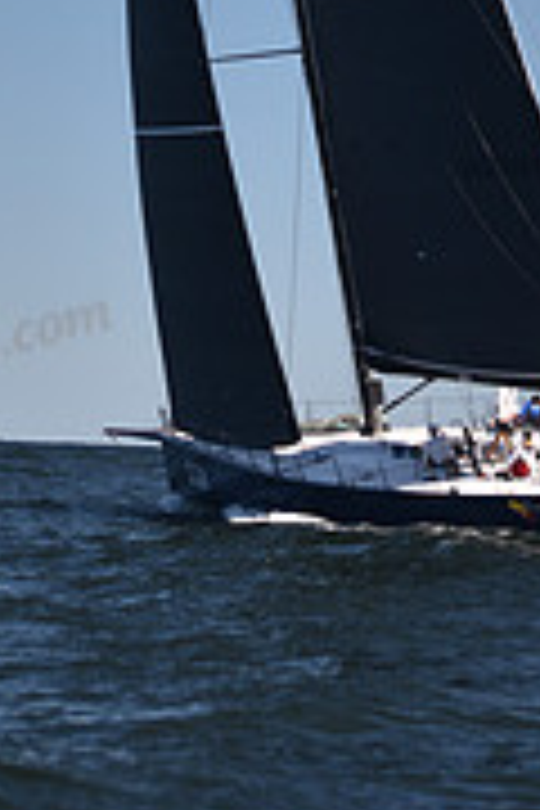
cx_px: 344
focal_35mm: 226
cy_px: -374
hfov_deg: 6.1
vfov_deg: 8.9
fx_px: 5085
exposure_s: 1/1000
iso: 200
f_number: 4
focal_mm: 70
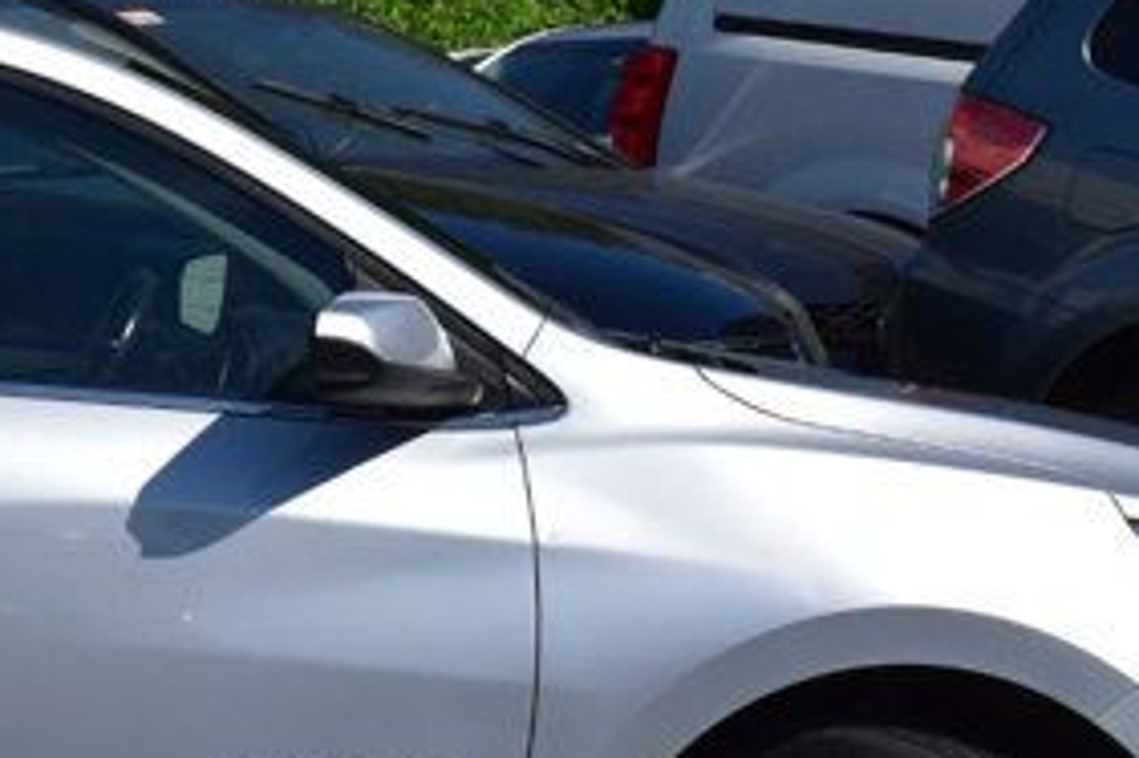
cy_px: 349
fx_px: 6925
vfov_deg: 6.3
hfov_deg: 9.3
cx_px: -182
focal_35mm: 219
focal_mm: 40
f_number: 11
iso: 200
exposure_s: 1/640
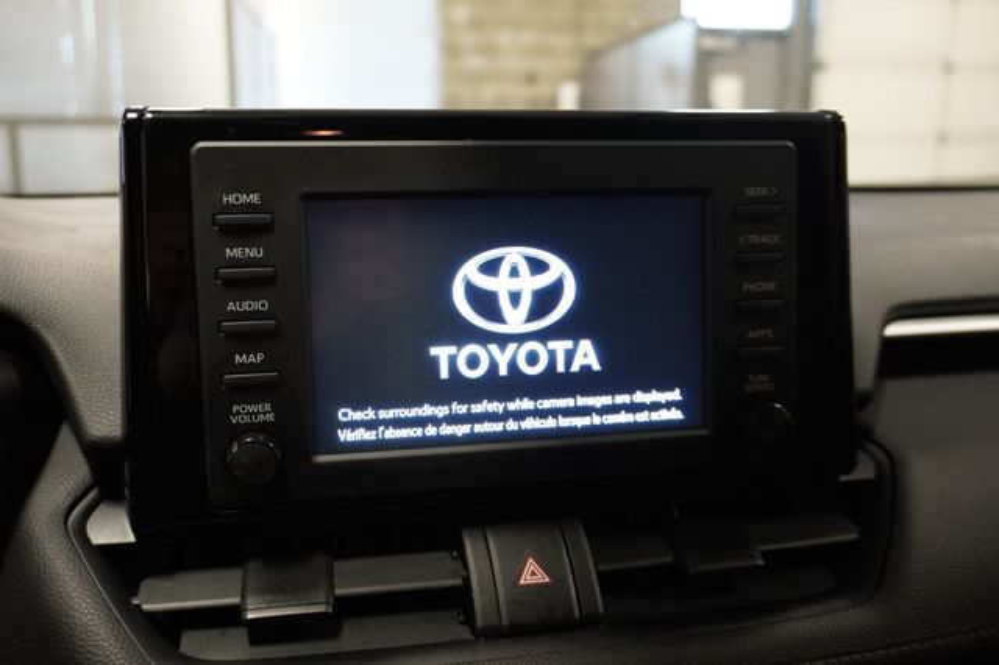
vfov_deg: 39.9
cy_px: 332
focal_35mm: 33
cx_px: 500
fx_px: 915
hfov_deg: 57.2
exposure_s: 1/60
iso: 3200
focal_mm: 22
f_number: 4
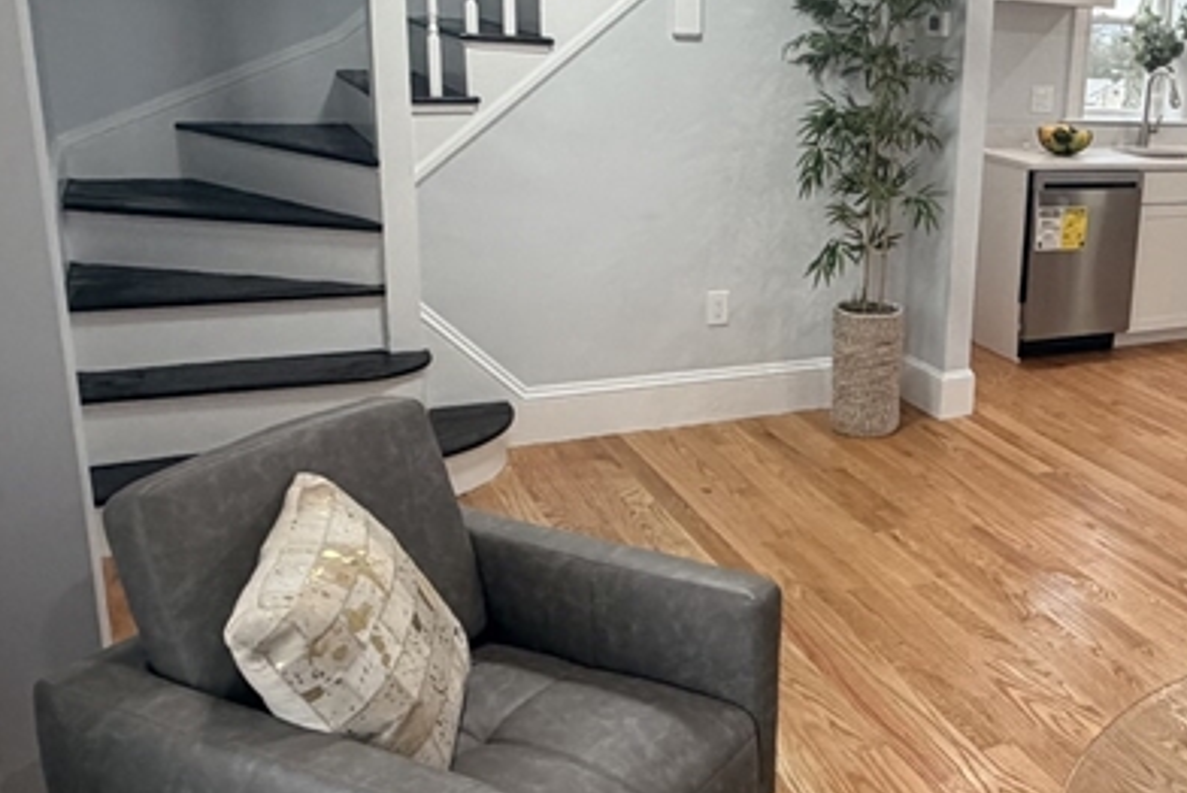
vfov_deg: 35.1
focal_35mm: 38
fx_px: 1254
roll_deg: -3.6
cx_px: 1027
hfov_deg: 46.6
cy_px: 345
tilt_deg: -14.2
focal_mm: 2.22
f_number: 2.2
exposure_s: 1/120
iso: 320
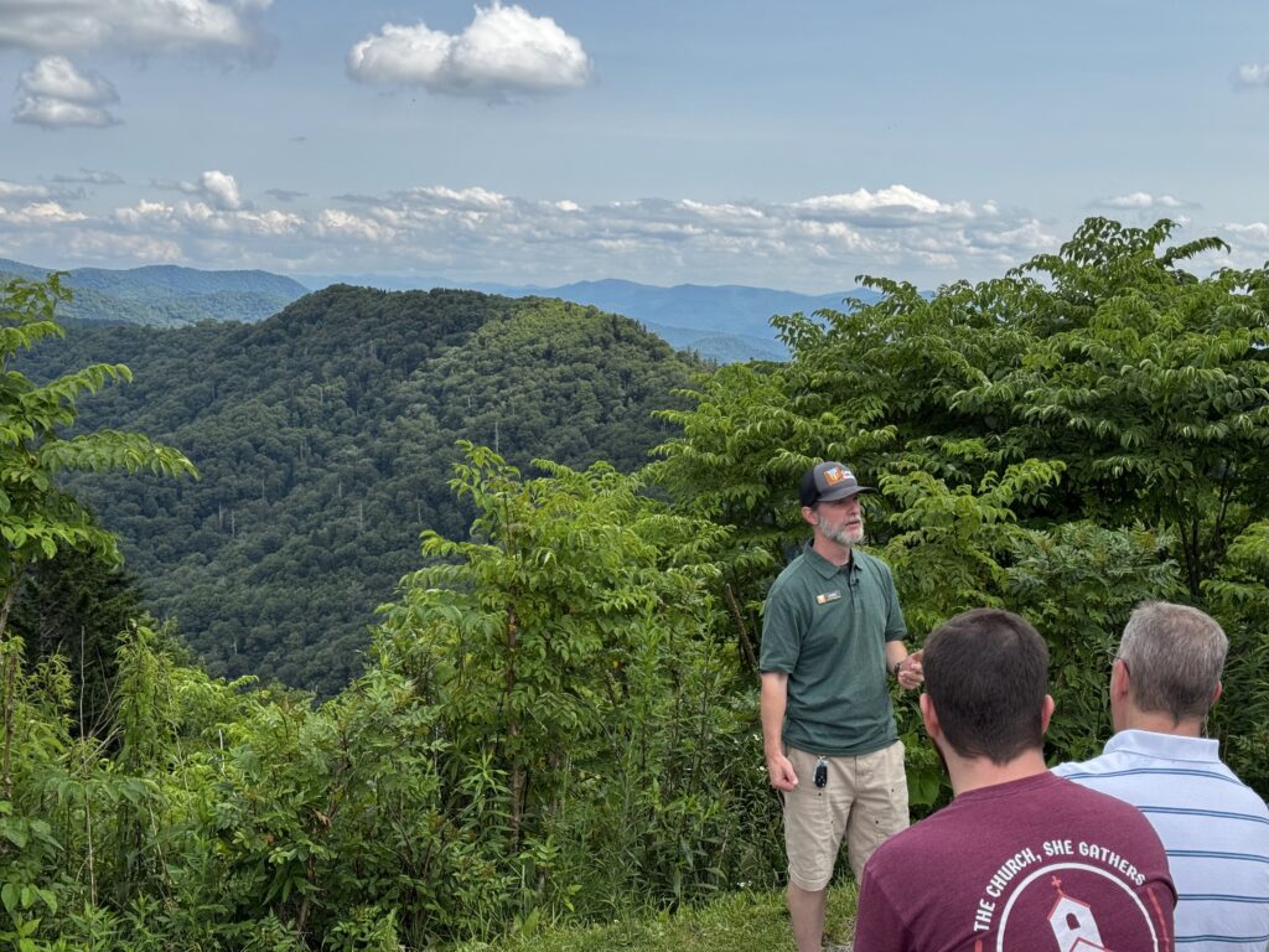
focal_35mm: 48
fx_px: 1760
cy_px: 476
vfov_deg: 30.3
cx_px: 634
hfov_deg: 39.7
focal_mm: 6.76
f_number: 1.78
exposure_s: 1/2717
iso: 64
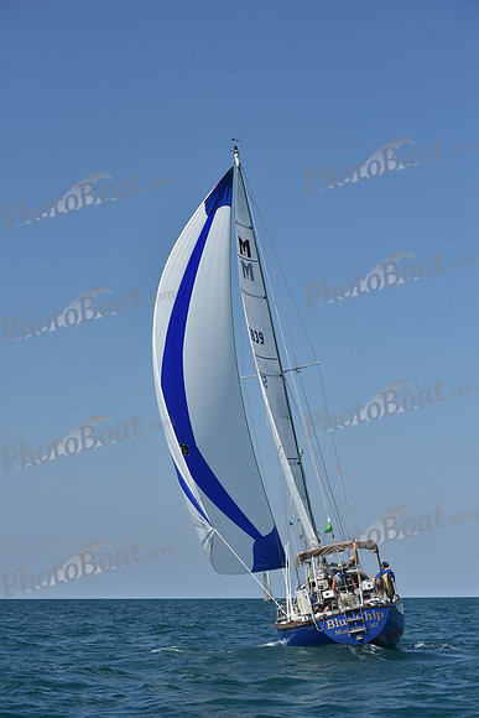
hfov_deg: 19.5
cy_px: 359
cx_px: 240
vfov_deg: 28.8
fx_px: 1396
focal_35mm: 70
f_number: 8
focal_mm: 70
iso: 250
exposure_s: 1/1600
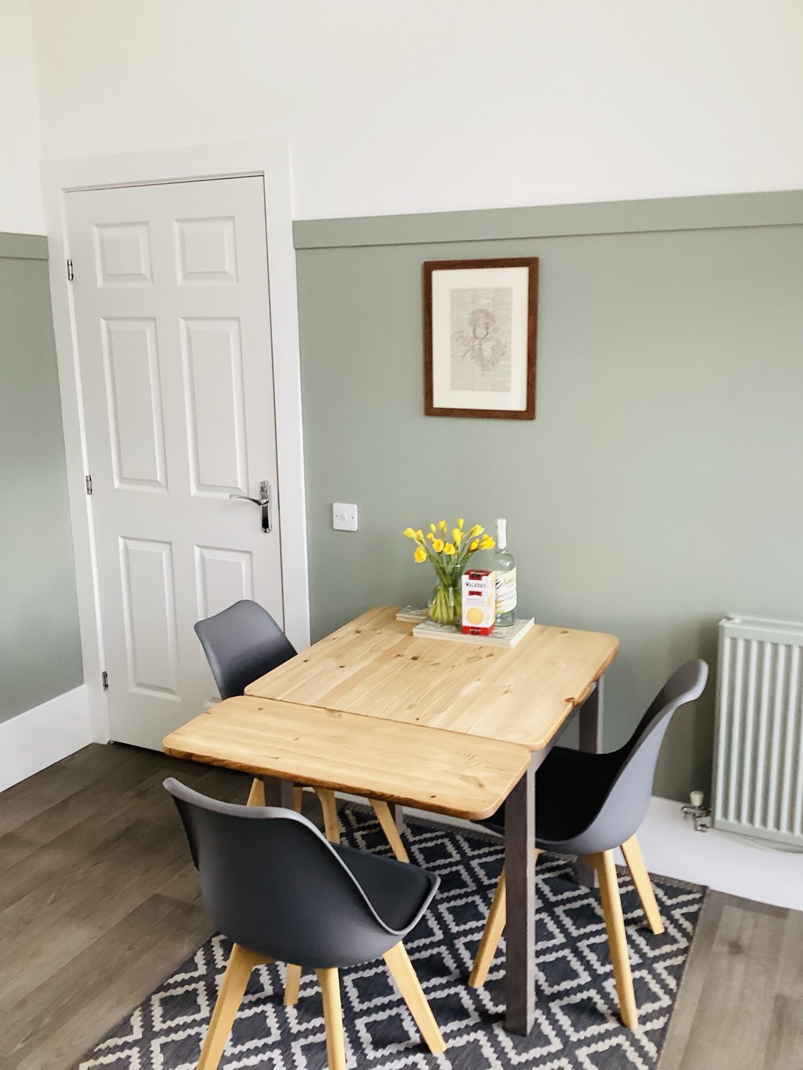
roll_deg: +0.9
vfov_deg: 58.4
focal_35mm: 31
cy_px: 535
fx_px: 959
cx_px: 402
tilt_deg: -16.7
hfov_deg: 45.4
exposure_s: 1/50
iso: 160
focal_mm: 3.3
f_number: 2.4
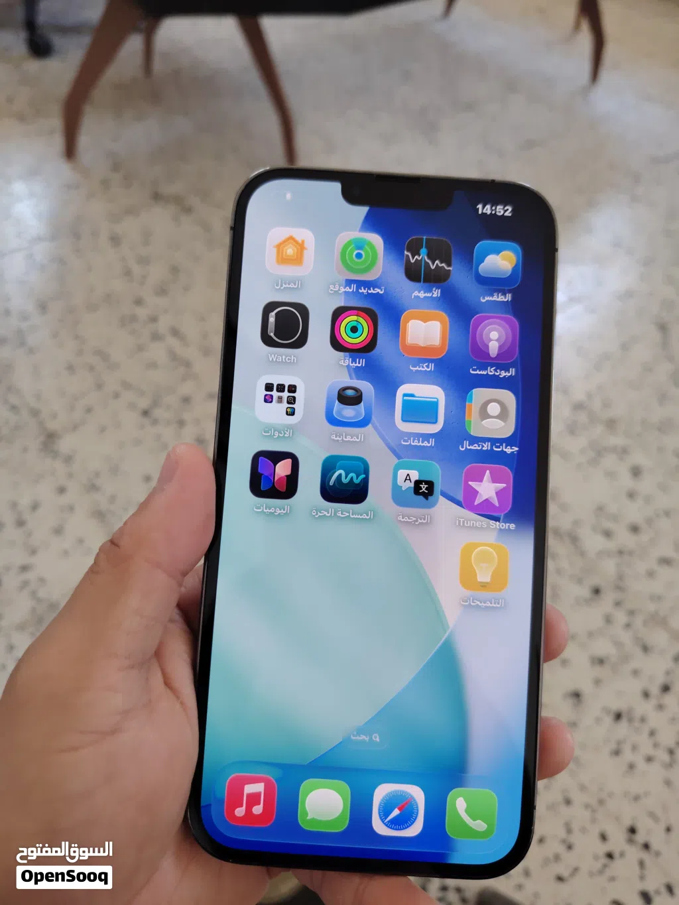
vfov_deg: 71.6
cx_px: 340
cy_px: 452
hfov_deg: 56.8
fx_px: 628
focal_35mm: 24
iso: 1169
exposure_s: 1/100
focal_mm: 5.25
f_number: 1.75
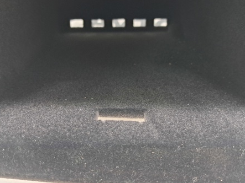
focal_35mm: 39
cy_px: 97
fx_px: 276
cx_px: 125
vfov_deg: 36.8
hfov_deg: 47.9
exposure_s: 1/50
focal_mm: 4
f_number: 1.8
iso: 400
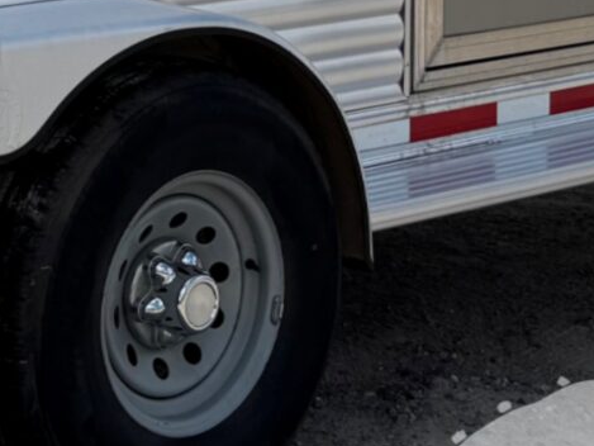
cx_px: -82
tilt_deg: -2.5
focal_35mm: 131
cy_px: -299
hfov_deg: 14.6
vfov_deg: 10.8
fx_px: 2248
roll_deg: -2.8
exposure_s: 1/7092
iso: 80
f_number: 1.78
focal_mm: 6.76
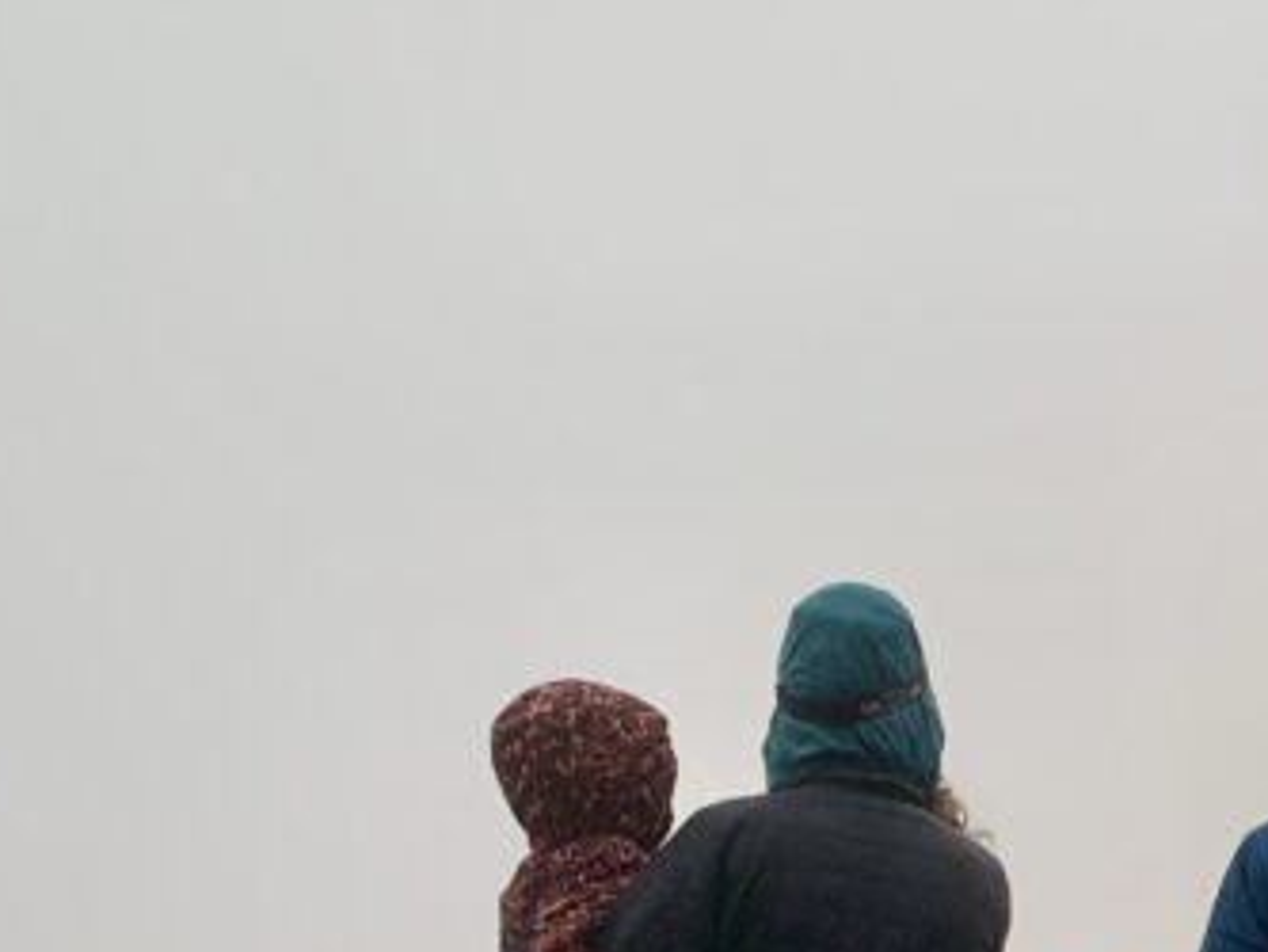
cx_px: 1409
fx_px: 2931
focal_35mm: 80
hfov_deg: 22.9
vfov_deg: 17.8
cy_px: 1055
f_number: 1.8
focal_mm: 4.25
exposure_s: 1/74
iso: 100
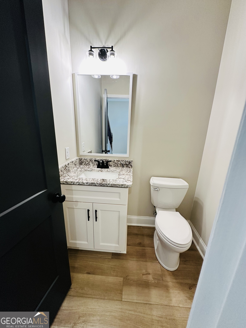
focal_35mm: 14
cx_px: 123
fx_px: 133
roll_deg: -1.7
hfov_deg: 85.7
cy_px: 164
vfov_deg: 102.1
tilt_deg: -15.1
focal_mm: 2.22
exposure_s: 1/60
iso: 200
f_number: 2.2
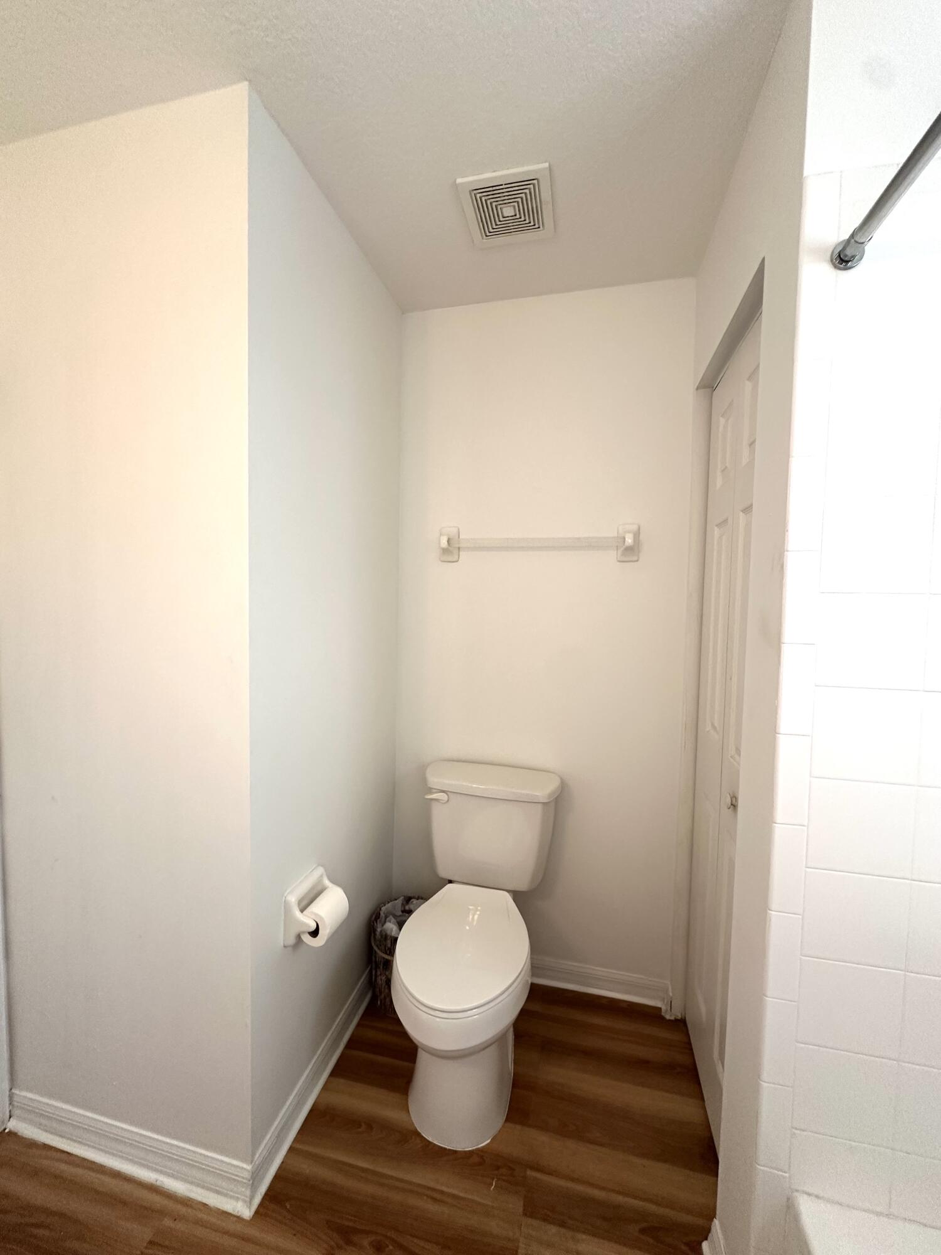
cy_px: 628
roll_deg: -1.5
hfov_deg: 85.7
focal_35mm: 14
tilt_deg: -3.0
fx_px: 507
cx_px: 470
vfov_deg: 102.1
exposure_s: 1/60
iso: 200
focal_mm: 2.22
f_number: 2.2
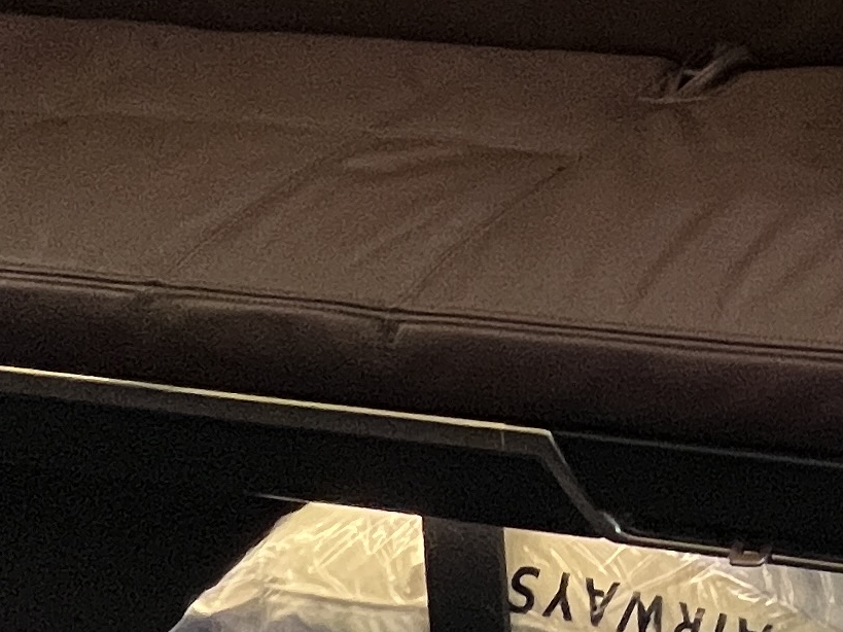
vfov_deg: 18.6
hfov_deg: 23.6
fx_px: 1558
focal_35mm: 64
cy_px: -459
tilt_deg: -4.6
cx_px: 1295
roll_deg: +1.9
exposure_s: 1/52
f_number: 1.8
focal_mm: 1.57
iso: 320
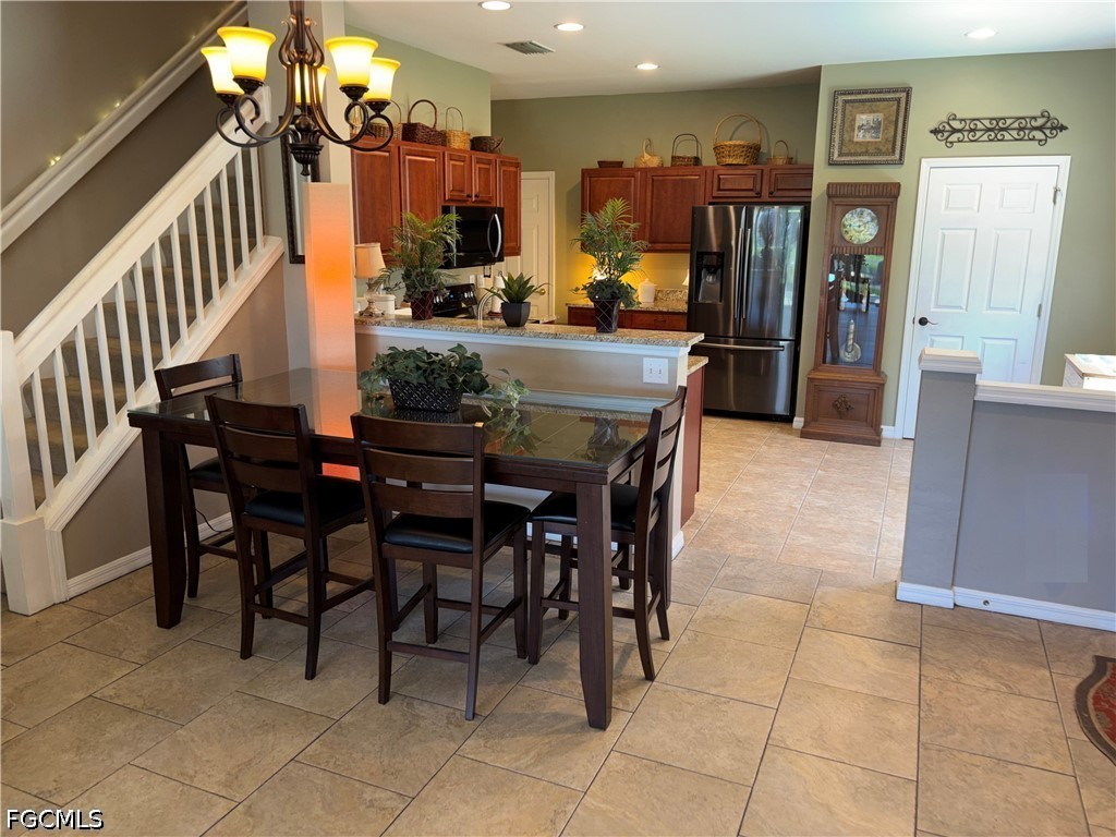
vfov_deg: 53.1
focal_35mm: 26
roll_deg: -0.6
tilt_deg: -13.5
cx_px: 558
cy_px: 418
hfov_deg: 67.3
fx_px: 838
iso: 64
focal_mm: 5.96
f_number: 1.6
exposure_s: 1/17
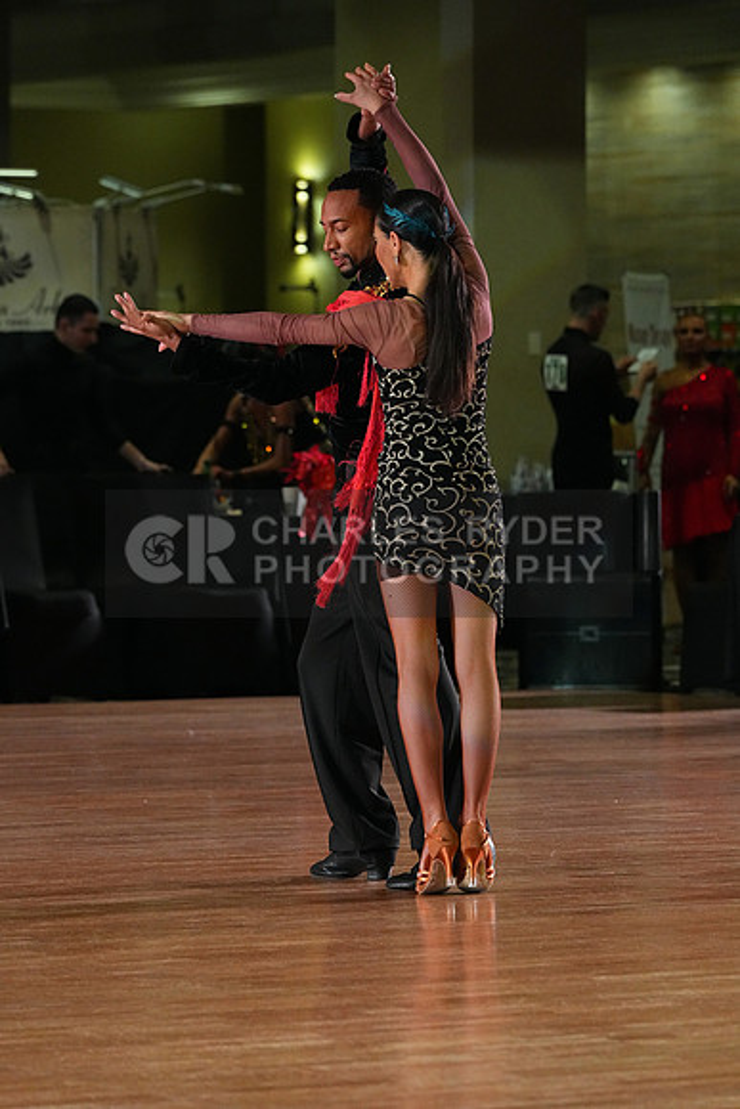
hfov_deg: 6.9
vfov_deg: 10.3
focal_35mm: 200
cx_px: 370
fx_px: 6163
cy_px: 554
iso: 8000
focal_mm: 200
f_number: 6.3
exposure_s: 1/400
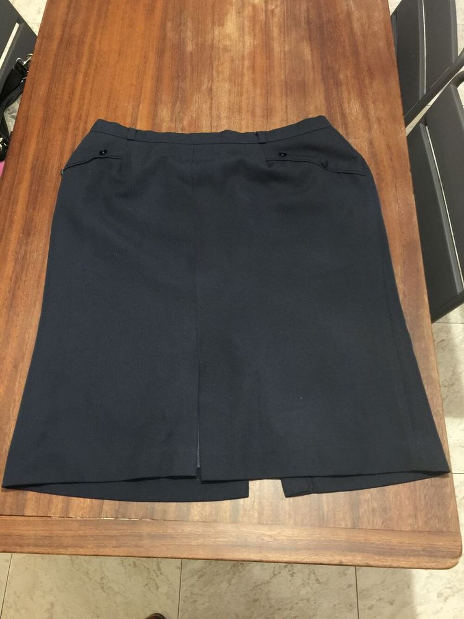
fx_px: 518
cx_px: 232
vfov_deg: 61.7
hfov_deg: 48.2
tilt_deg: -65.7
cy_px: 310
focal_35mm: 29
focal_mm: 4.15
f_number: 2.2
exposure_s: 1/4
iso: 125
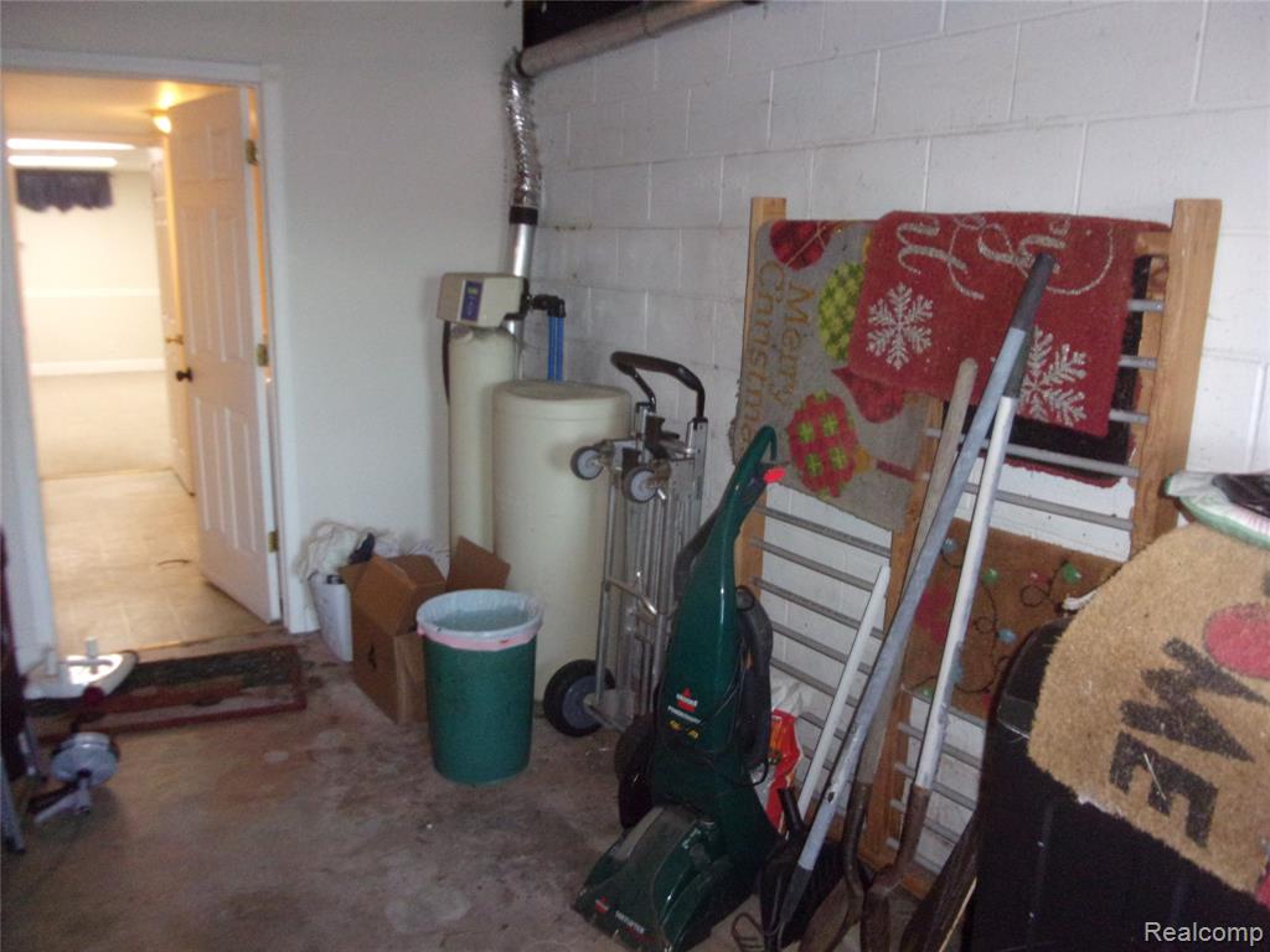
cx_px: 635
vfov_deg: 49.7
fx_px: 1027
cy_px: 476
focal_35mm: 28
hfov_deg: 63.4
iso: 500
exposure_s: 1/34
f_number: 3.9
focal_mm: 5.1
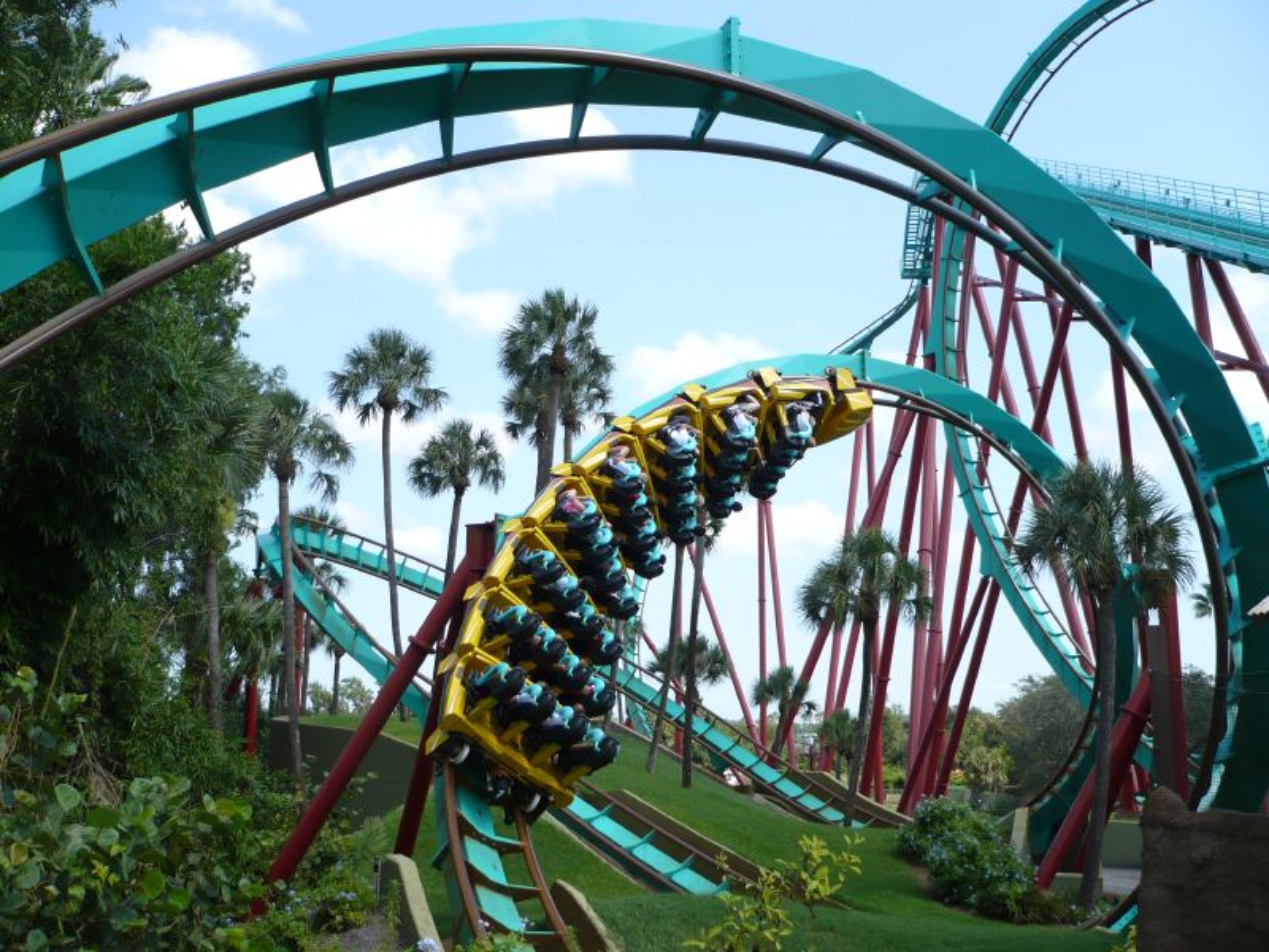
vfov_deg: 40.7
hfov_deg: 52.6
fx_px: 1283
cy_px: 476
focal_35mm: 35
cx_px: 634
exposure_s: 1/800
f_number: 2.8
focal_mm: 5.8
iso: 100
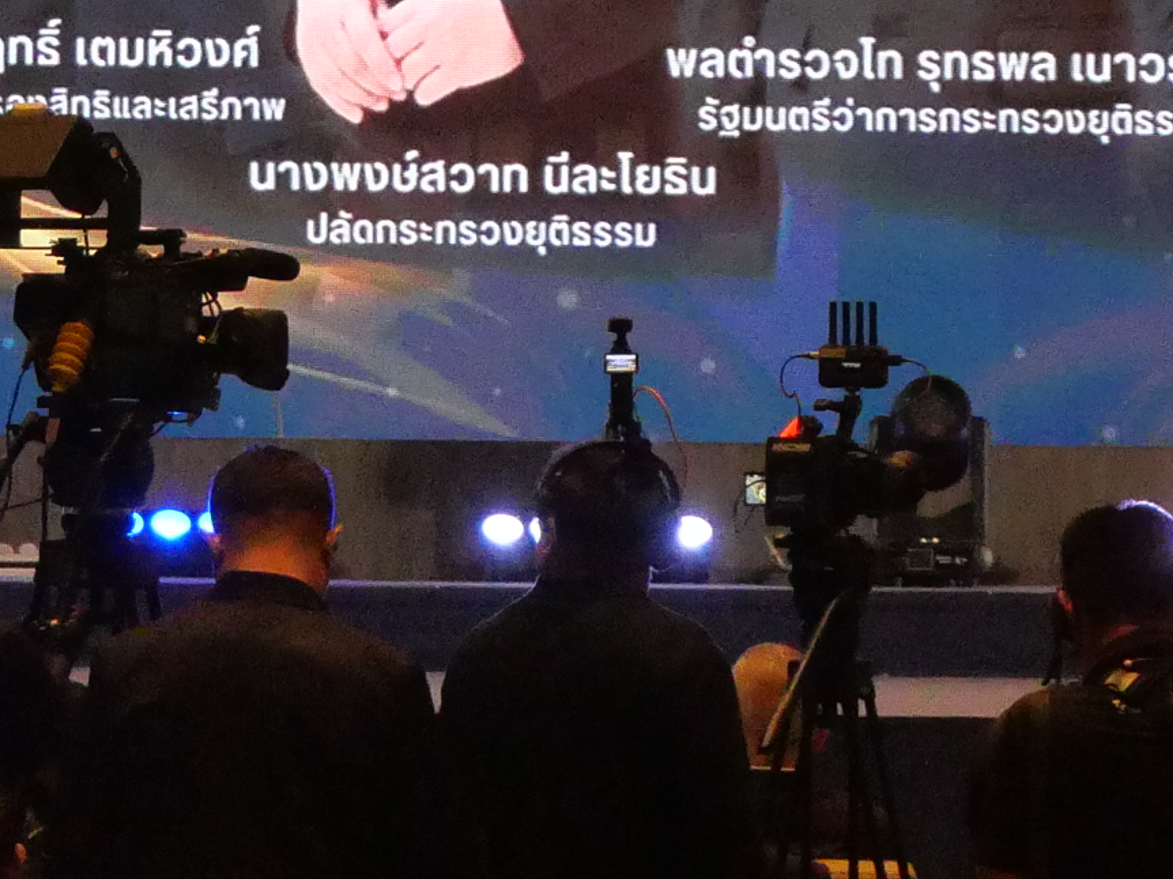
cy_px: -557
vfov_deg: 2.9
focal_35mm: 514
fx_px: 17413
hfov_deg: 3.9
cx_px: -67
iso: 4000
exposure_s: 1/320
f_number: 6.3
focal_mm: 60
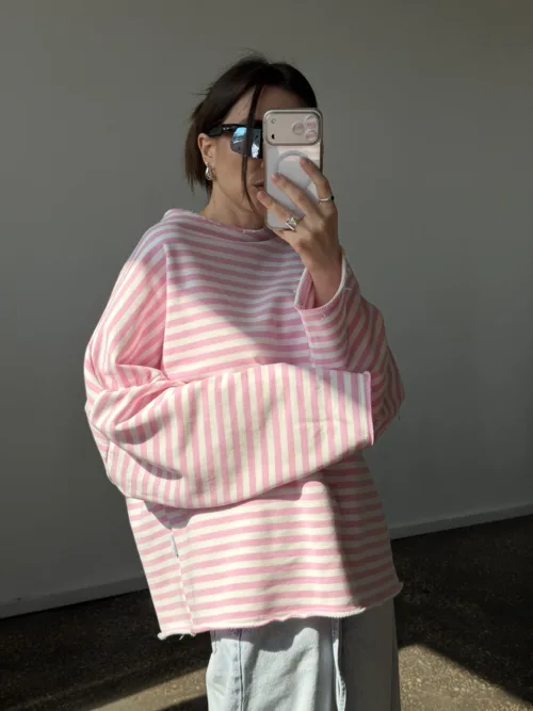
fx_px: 986
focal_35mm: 48
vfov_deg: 39.7
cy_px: 356
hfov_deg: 30.3
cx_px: 266
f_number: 1.78
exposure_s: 1/3891
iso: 64
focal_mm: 6.76
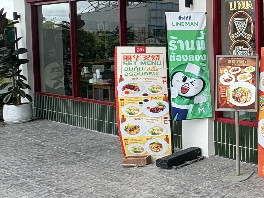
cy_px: 66
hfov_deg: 28.8
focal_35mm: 42
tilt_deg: -2.5
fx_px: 320
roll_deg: -0.2
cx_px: 394
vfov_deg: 34.0
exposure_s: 1/620
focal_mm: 2.22
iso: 40
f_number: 2.2
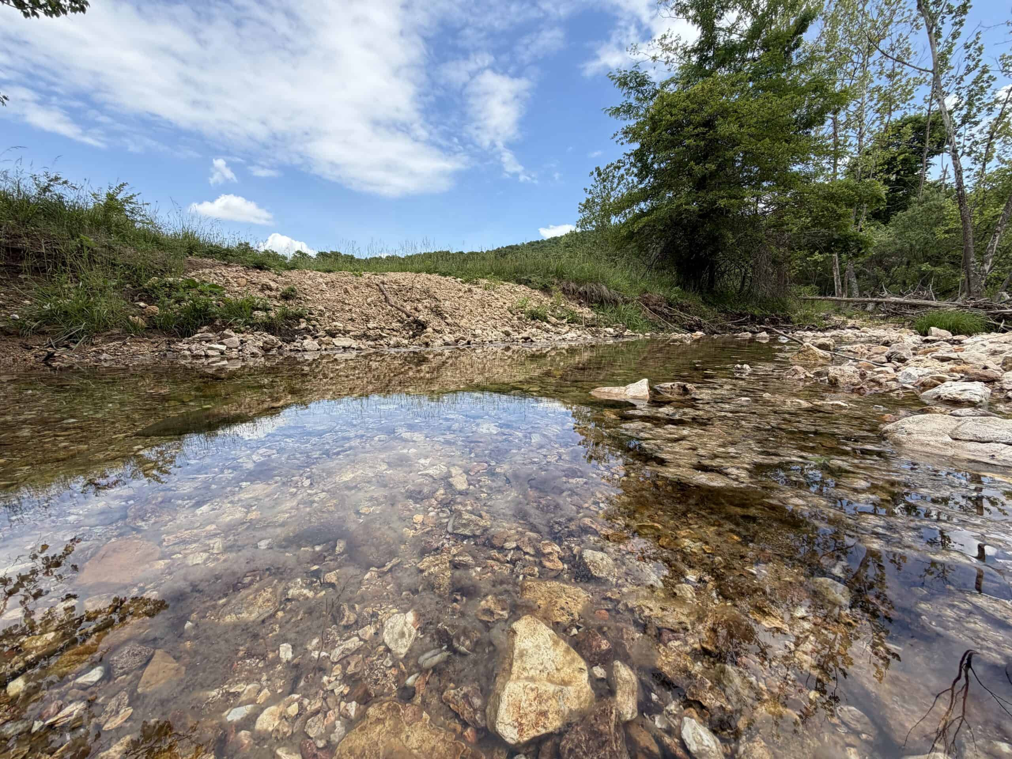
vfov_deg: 85.7
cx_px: 506
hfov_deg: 102.1
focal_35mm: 14
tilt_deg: -7.8
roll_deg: +0.5
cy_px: 380
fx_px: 409
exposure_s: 1/770
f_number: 2.2
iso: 40
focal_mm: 2.22
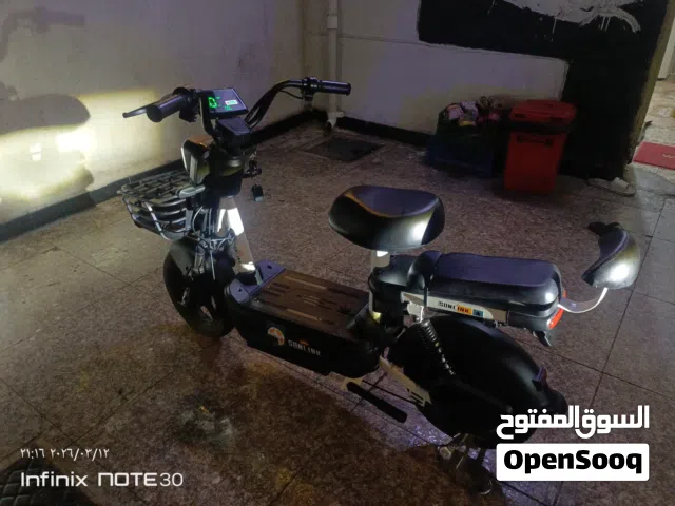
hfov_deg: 69.4
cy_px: 253
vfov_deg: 54.9
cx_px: 338
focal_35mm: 25
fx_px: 487
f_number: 1.69
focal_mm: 4.76
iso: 1289
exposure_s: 1/33.3
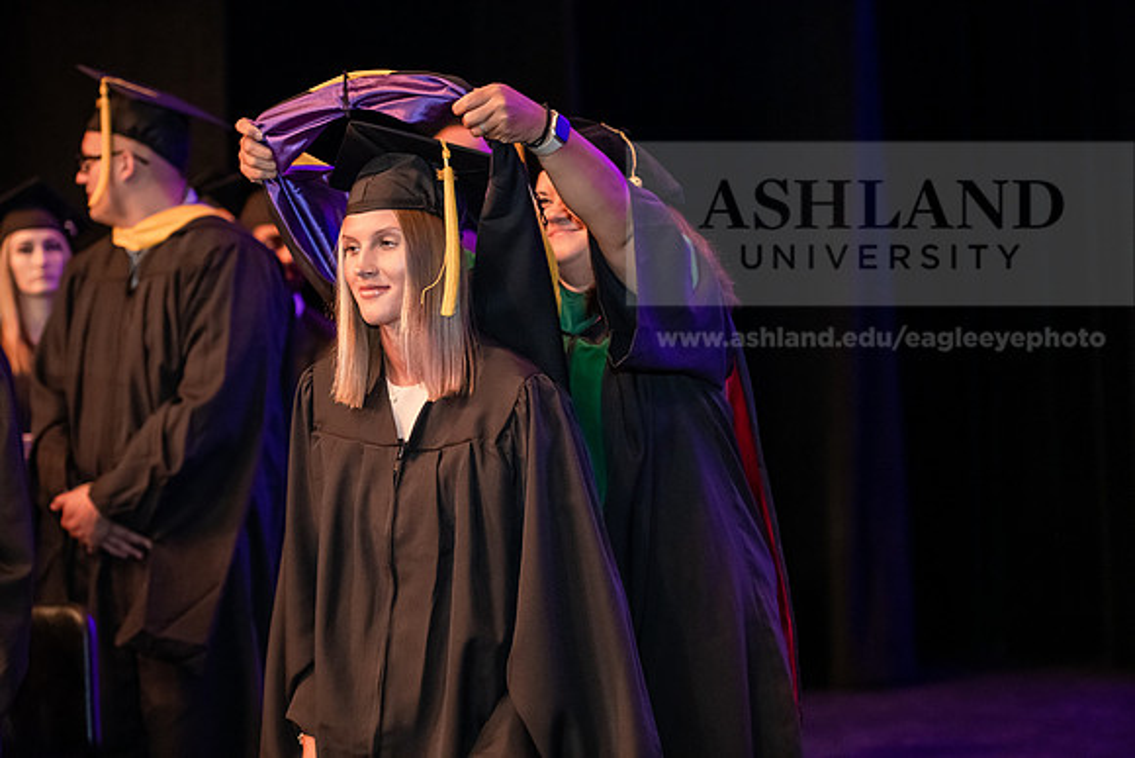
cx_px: 568
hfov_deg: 20.4
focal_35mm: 100
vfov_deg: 13.7
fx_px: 3153
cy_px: 379
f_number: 3.2
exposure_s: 1/200
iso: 3200
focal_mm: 100
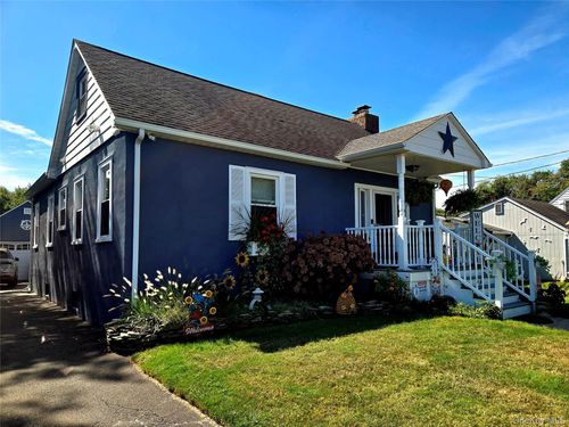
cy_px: 214
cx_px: 284
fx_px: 378
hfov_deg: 73.9
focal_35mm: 23
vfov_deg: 58.9
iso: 25
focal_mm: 5.4
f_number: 1.8
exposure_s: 1/1111
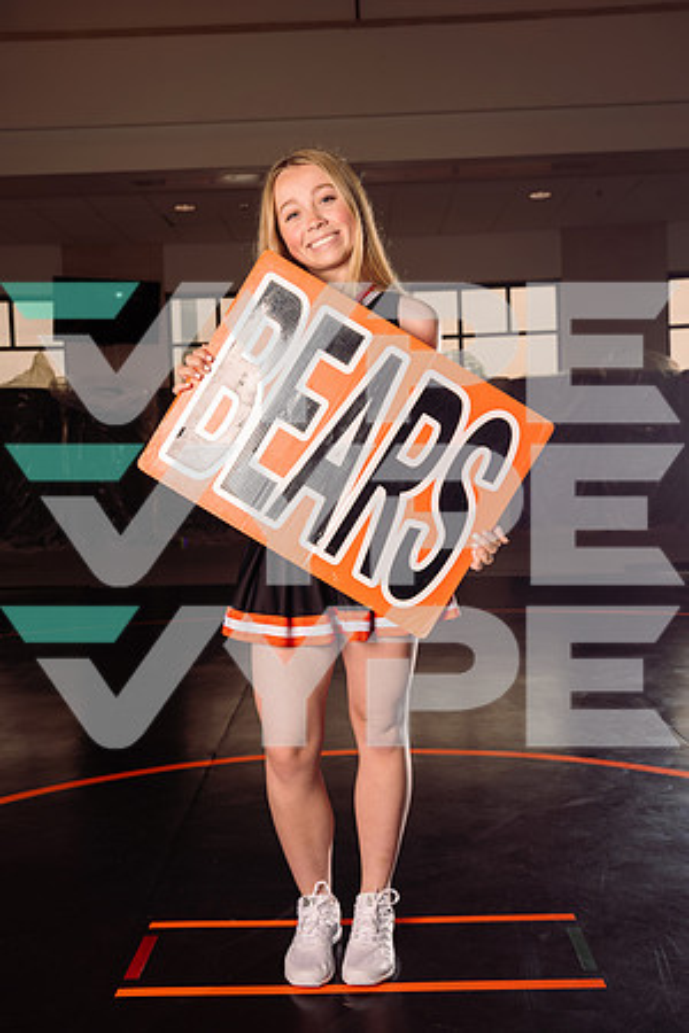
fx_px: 1062
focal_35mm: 37
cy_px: 516
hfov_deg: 35.9
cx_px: 344
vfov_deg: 51.9
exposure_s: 1/200
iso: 100
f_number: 5.6
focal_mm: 37
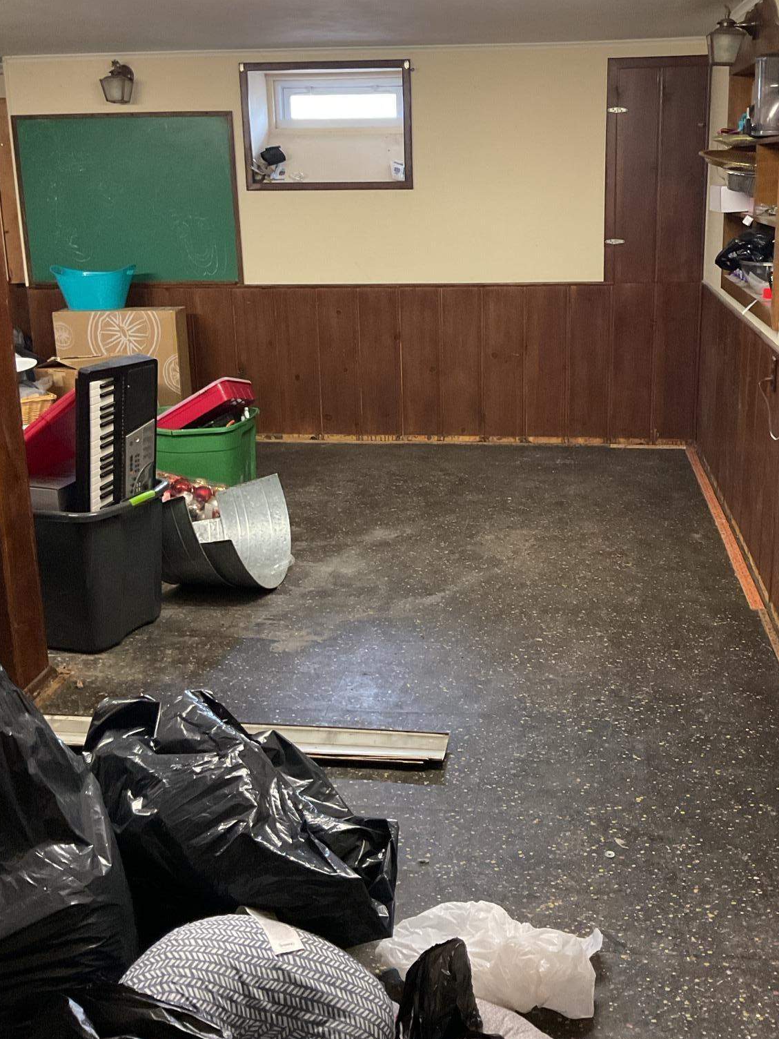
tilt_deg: -14.0
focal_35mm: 37
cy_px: 429
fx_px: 1110
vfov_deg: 49.9
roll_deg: +0.3
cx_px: 458
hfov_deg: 38.5
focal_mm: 3
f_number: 1.8
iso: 320
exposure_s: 1/40
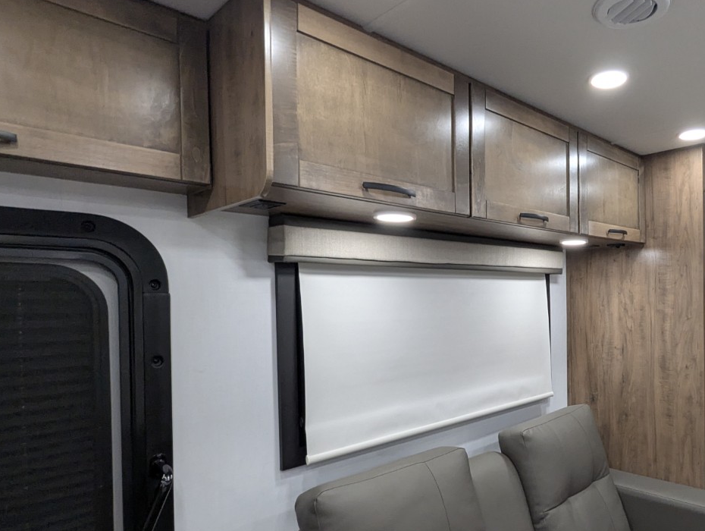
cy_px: 306
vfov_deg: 56.7
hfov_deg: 68.8
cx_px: 489
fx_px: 489
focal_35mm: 24
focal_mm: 2.35
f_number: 2.2
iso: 269
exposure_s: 1/99.1
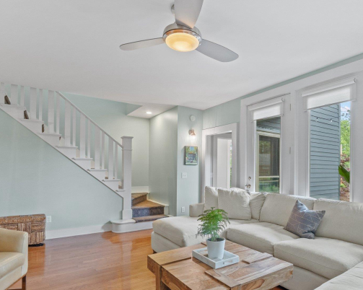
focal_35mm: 21
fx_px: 226
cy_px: 179
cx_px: 210
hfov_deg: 77.1
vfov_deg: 64.7
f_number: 4
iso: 800
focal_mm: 10
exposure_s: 1/5
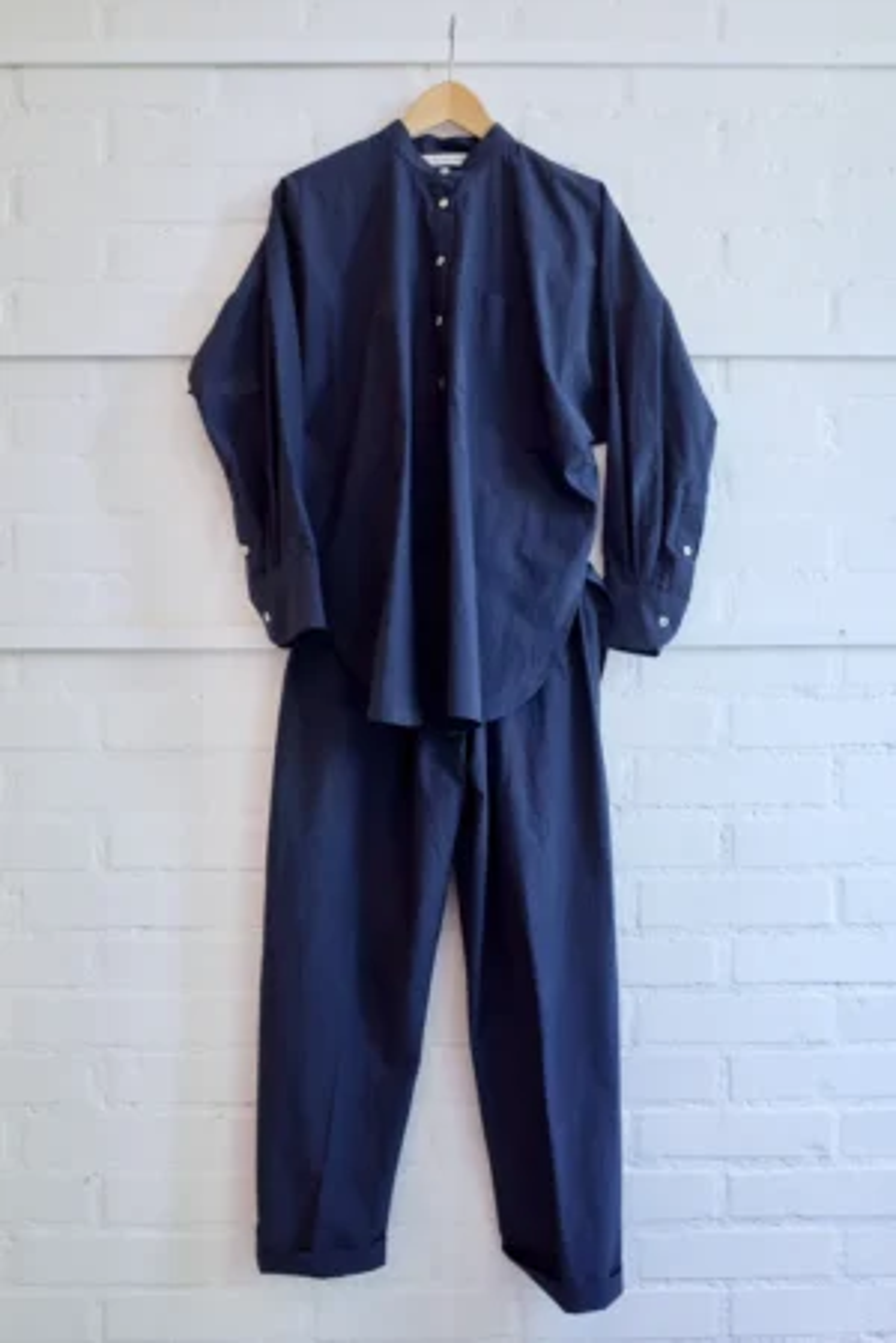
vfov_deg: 65.5
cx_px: 448
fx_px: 1045
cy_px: 672
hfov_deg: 46.4
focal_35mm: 28
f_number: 2.8
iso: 200
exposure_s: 1/40
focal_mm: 18.3
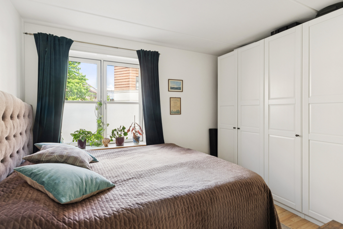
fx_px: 171
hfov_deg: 90.0
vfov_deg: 67.4
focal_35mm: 18
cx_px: 172
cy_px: 114
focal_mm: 12
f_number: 7.1
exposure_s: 1/100
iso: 400
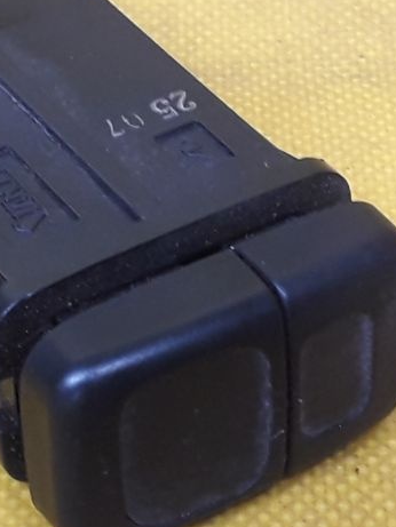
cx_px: 46
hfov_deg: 23.8
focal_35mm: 60
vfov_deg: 32.2
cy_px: 261
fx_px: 915
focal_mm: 3.6
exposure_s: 1/50
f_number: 1.9
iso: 100
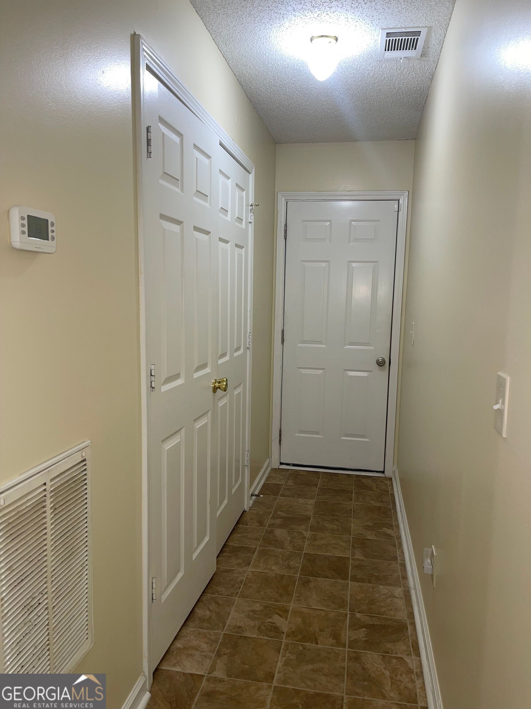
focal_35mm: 25
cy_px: 354
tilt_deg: -6.1
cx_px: 266
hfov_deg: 54.9
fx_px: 511
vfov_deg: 69.4
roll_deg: -1.5
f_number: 1.6
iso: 40
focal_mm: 5.1
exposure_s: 1/28
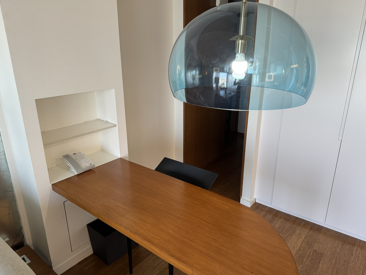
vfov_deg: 54.9
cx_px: 185
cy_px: 141
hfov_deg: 69.4
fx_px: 264
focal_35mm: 25
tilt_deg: -20.1
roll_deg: -0.4
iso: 200
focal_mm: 6.76
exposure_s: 1/120
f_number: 1.78
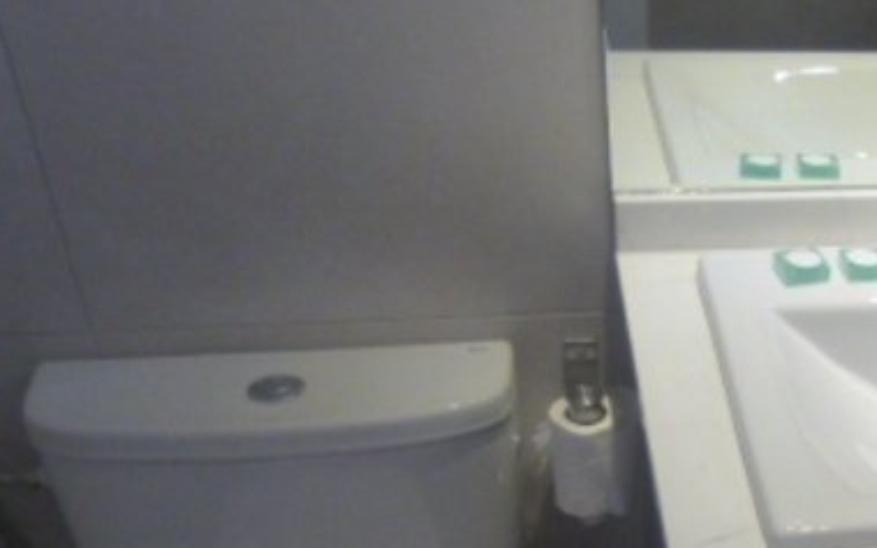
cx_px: 898
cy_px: 520
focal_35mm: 56
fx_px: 1339
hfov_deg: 33.0
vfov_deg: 22.4
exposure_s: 1/60
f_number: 2.8
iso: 320
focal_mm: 4.5
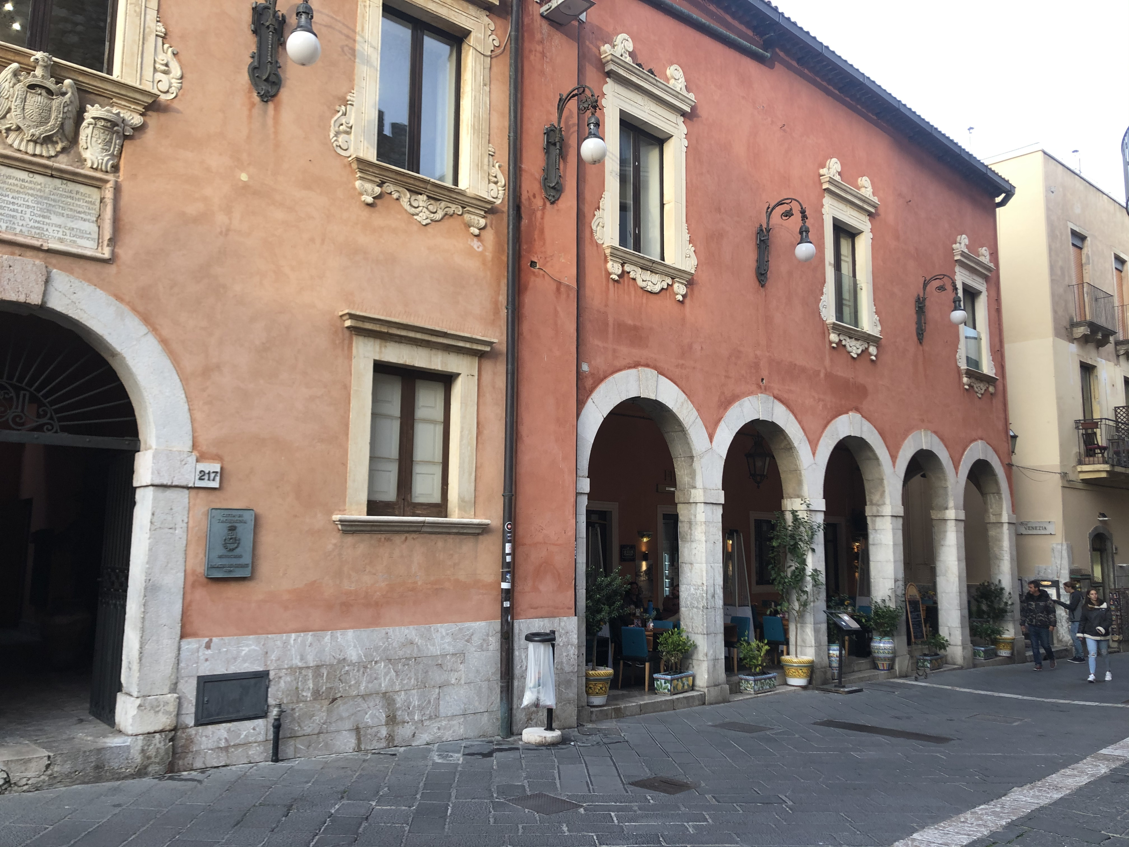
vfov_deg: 49.7
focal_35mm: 28
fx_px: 913
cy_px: 424
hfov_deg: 63.4
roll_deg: -0.4
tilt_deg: +8.0
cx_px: 564
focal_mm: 4
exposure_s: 1/110
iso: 20
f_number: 1.8
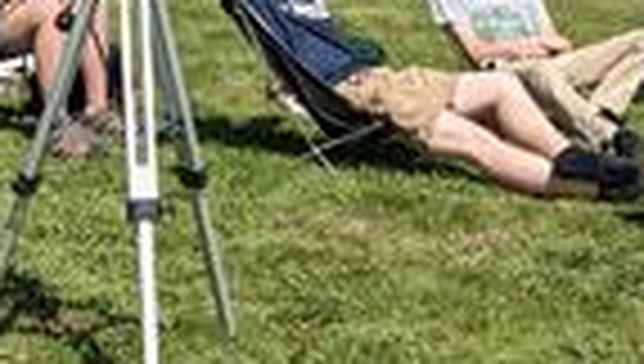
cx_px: 216
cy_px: -49
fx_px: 1967
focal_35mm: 115
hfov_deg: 18.5
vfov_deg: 10.5
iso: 54
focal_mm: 4.38
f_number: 1.73
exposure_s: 1/3356
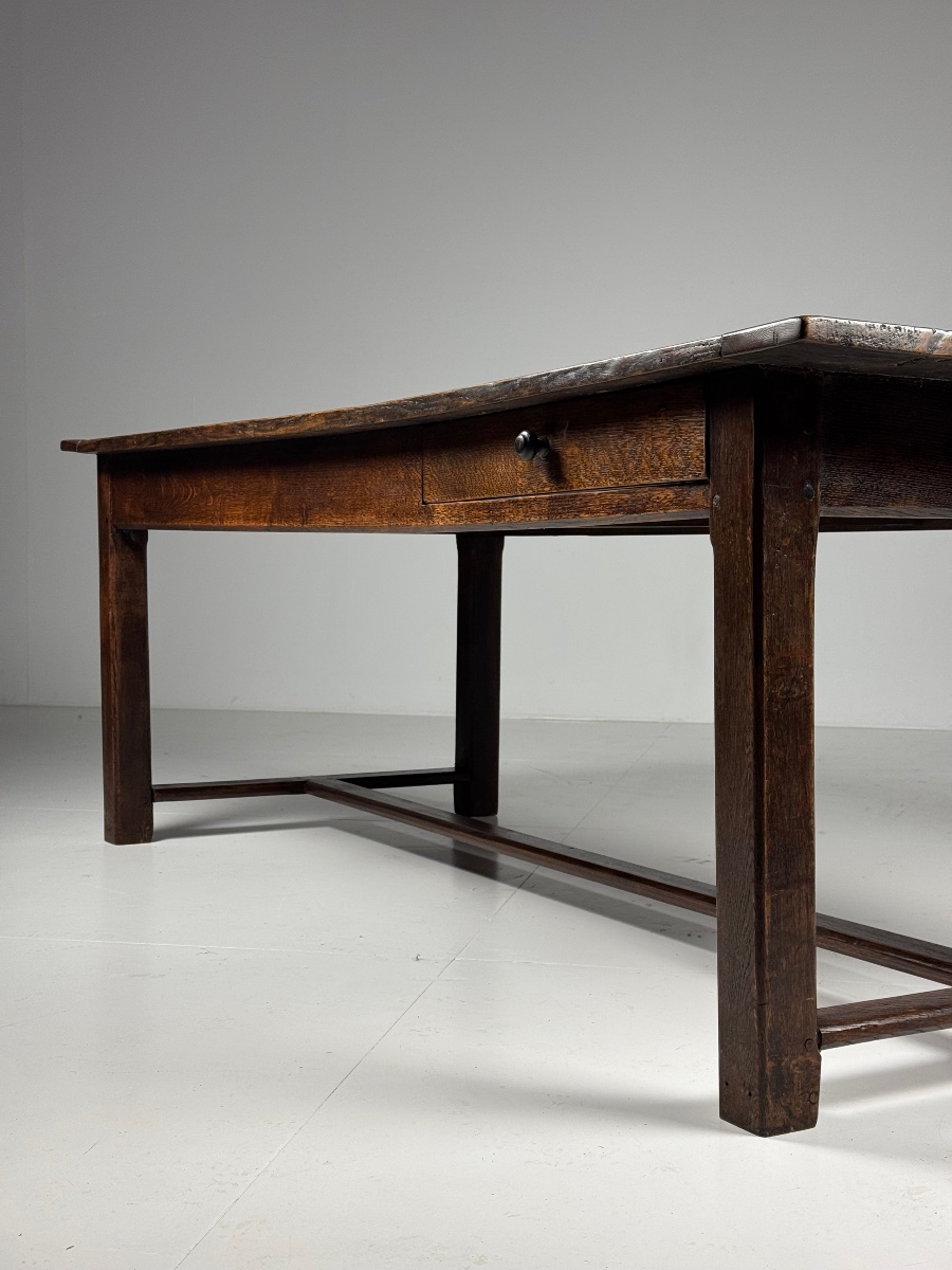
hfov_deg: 30.3
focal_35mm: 48
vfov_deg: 39.7
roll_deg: -1.8
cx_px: 476
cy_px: 635
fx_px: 1760
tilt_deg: -2.6
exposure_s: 1/50
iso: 80
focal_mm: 6.76
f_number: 1.78
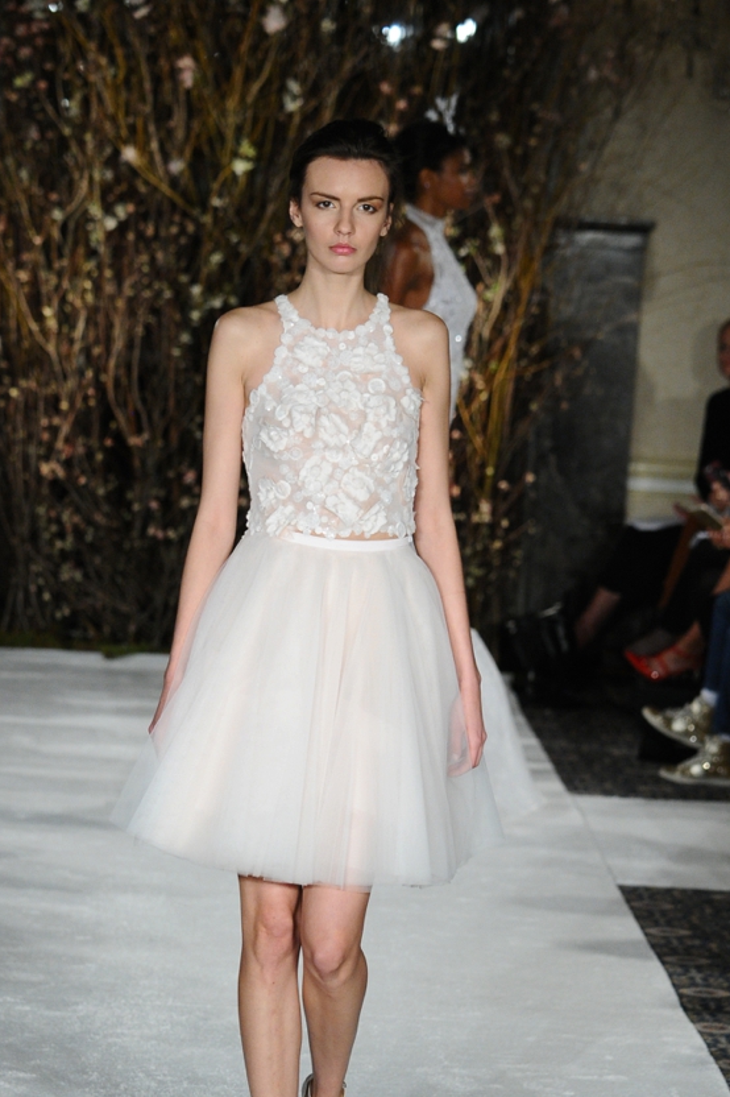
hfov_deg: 7.8
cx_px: 354
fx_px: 5357
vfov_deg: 11.7
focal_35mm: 176
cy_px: 711
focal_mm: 130
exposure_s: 1/400
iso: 3200
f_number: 5.6
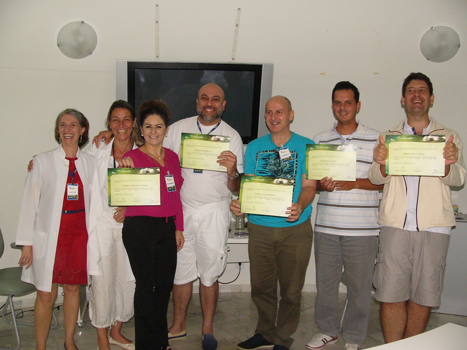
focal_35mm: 37
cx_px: 234
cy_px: 176
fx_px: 499
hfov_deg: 50.1
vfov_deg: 38.7
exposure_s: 1/60
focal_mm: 6
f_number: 2.8
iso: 200
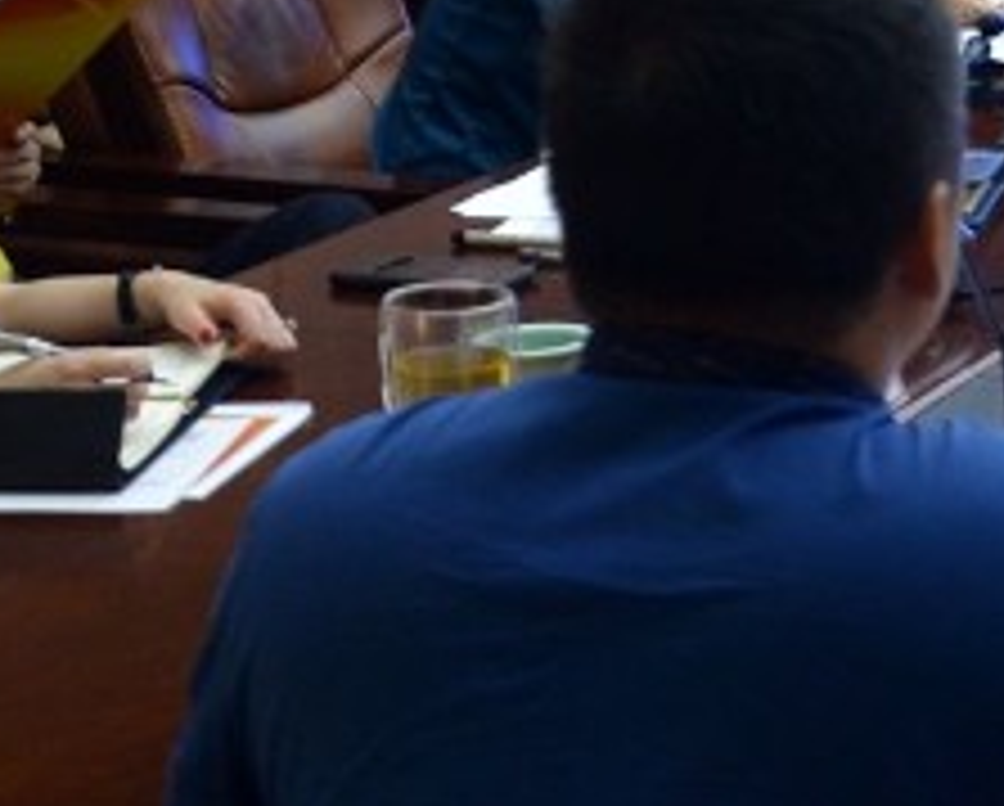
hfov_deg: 15.2
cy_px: -95
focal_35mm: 116
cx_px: 1531
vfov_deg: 13.1
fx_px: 3451
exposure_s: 1/60
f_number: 4
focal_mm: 18
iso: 450
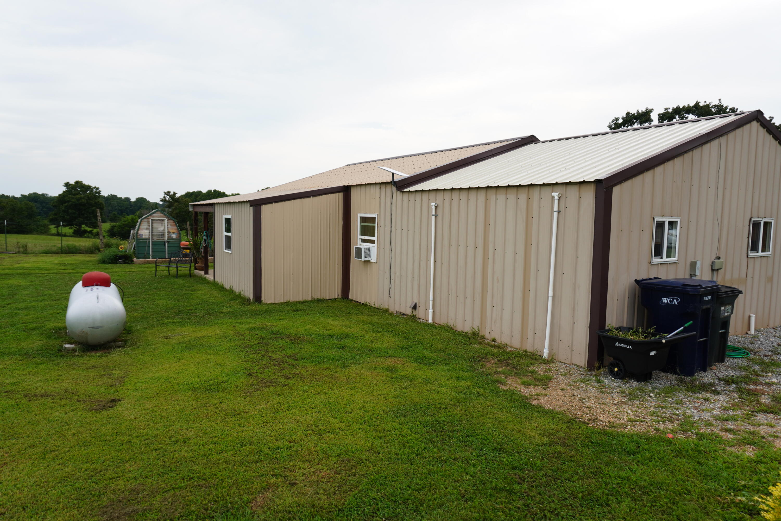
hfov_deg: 73.7
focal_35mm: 24
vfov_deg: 53.1
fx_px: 521
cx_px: 390
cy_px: 260
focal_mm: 16
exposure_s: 1/200
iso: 100
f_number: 5
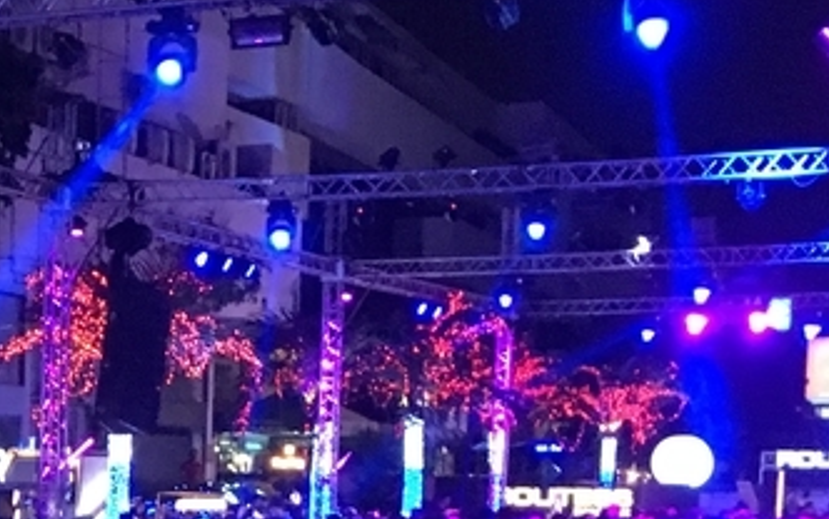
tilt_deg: -5.7
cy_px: 679
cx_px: -365
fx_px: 2510
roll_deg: -1.5
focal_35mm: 111
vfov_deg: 11.5
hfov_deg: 17.2
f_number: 2.2
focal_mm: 4.15
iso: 250
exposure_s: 1/17
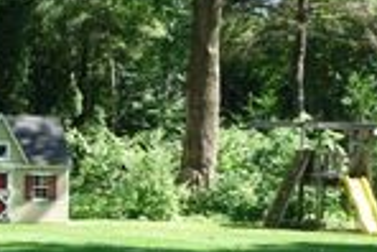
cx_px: 3
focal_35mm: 121
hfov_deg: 16.6
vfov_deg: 11.4
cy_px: 103
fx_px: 1268
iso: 125
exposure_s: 1/100
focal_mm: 10.4
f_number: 5
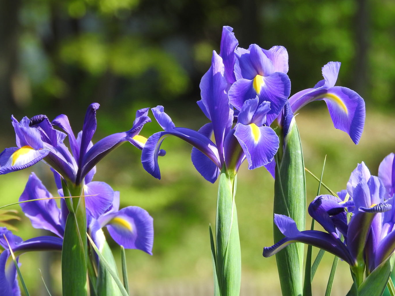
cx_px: 201
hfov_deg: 4.2
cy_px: 163
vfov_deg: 3.2
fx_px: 5340
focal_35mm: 468
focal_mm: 71.7
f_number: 5.6
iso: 100
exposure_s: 1/200
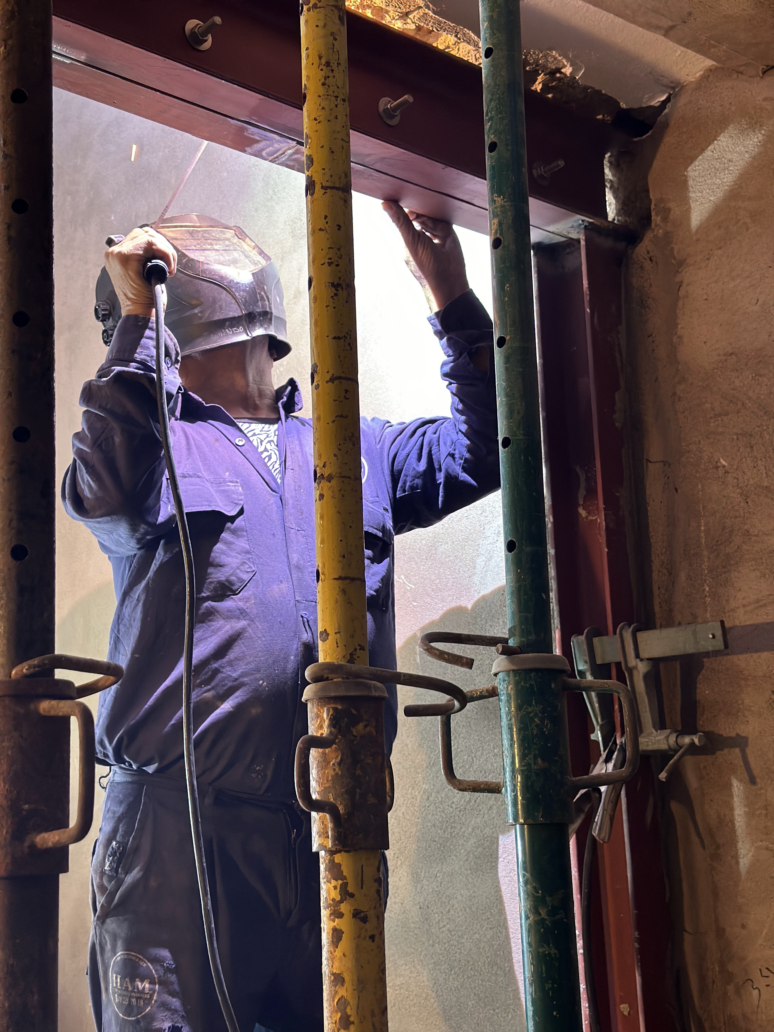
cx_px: 387
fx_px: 1431
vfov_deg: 39.7
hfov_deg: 30.3
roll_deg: +1.4
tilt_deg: +12.5
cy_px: 516
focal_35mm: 48
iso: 320
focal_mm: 6.86
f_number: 1.78
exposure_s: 1/50
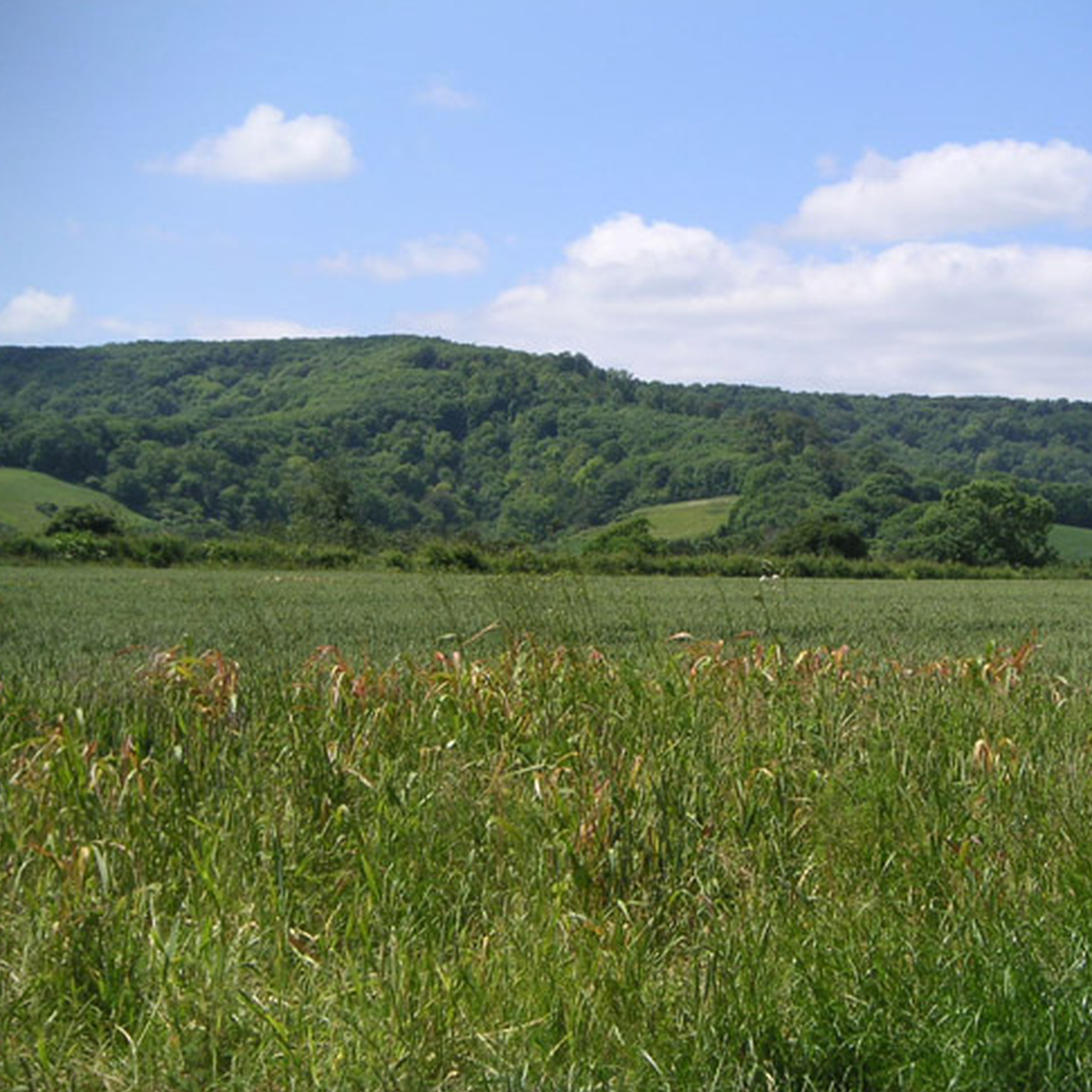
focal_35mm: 71
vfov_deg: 24.3
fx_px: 2534
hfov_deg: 24.3
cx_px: 663
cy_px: 546
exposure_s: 1/180
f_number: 6.7
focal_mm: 9.3
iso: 50
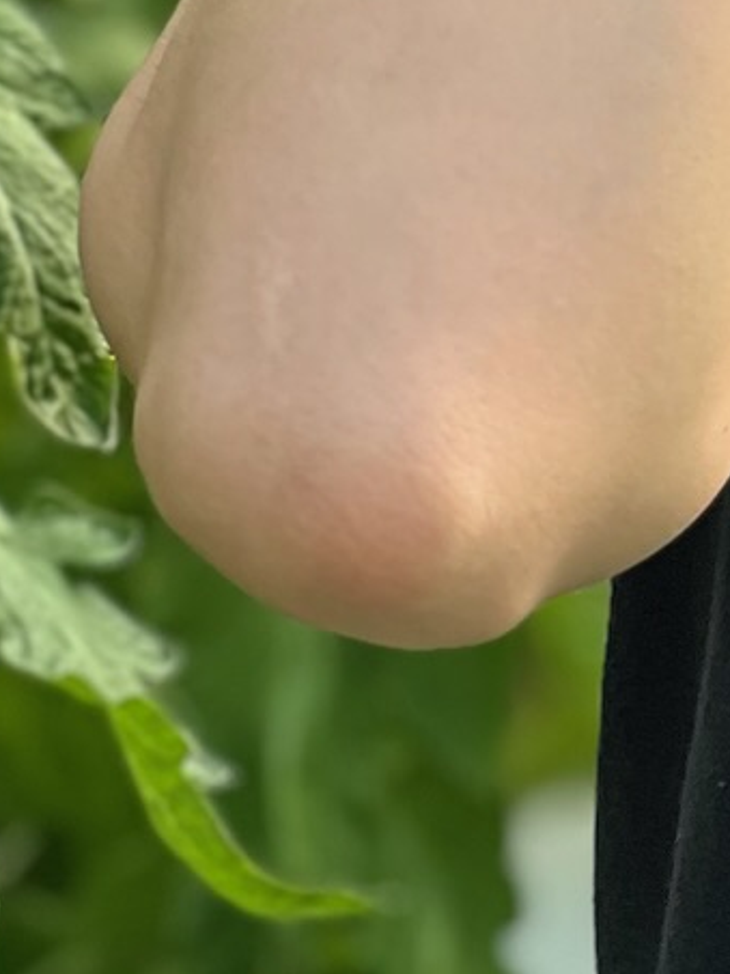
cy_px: -1058
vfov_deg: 5.5
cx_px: 1557
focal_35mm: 349
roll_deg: +1.6
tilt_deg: -5.7
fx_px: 9813
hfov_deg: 4.2
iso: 25
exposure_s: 1/121
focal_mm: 9
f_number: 2.8
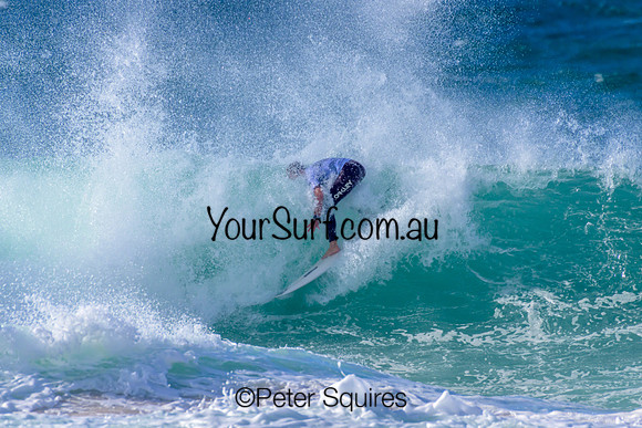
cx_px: 321
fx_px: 17837
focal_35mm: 1000
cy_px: 214
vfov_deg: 1.4
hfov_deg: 2.1
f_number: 11
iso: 900
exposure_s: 1/2500
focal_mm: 1000
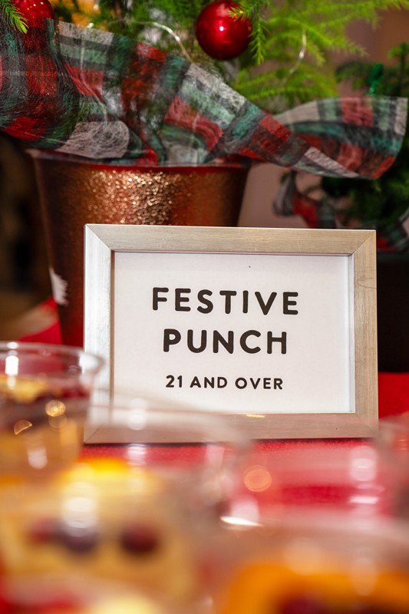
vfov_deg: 28.8
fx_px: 1193
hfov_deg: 19.4
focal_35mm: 70
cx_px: 204
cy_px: 307
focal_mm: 70
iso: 400
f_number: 4.5
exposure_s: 1/125
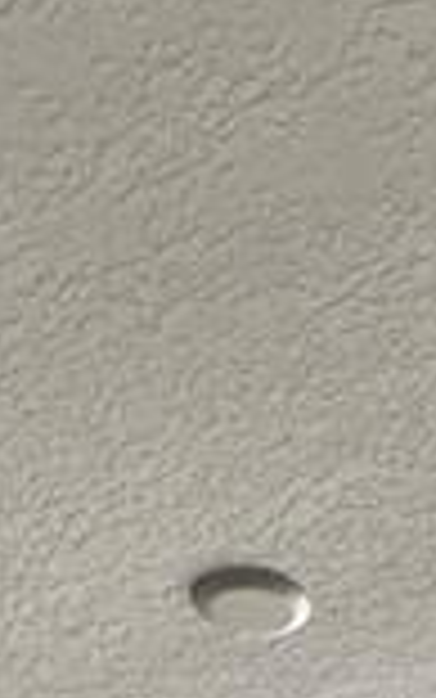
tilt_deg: -7.8
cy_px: 2062
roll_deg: -2.9
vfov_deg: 11.4
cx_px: 315
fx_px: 2184
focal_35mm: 115
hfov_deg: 11.4
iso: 160
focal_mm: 2.22
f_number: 2.2
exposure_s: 1/120
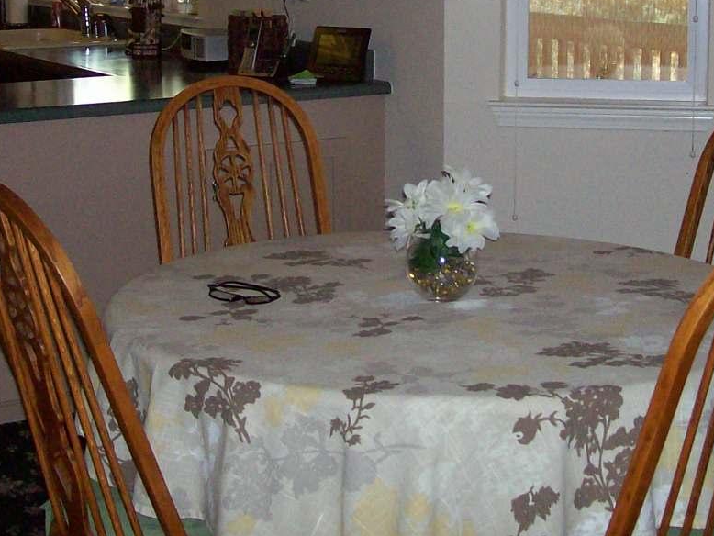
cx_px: 302
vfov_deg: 19.6
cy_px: 60
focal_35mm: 74
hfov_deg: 26.3
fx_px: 1527
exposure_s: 1/64
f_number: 2.7
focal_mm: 6
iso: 140
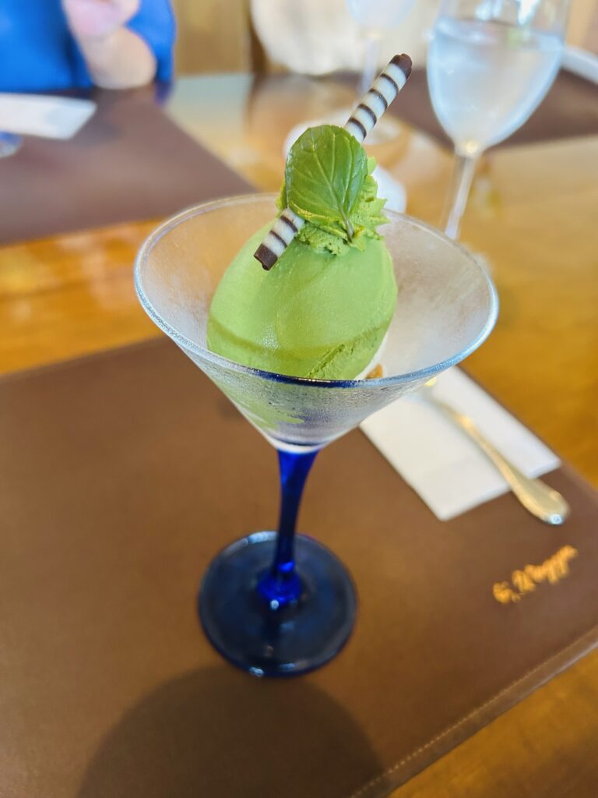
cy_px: 399
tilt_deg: -42.3
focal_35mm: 26
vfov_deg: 67.3
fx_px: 599
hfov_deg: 53.1
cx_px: 299
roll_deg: -6.8
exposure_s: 1/50
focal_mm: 5.7
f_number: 1.5
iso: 250
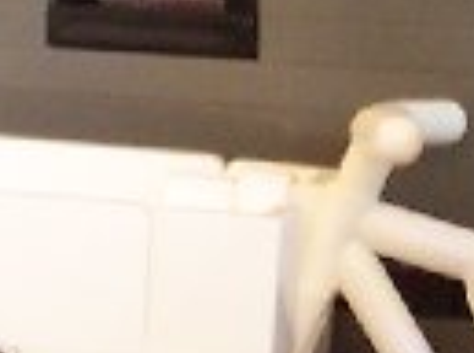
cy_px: -74
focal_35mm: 234
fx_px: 3195
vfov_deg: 6.3
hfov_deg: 8.5
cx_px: 134
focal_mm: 5.6
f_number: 2.8
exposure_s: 1/10
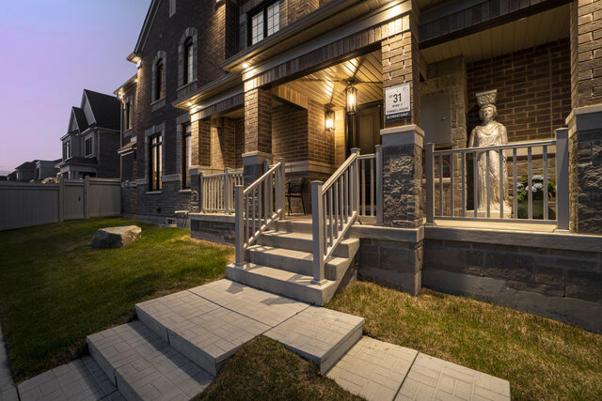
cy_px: 200
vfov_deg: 77.4
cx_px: 301
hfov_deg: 100.4
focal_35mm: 15
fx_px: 251
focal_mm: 10
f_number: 13
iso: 50
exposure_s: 1
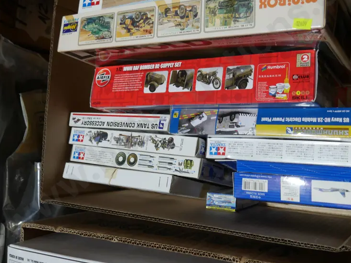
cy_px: 86
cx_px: 203
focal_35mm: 39
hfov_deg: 47.7
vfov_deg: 36.5
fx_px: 396
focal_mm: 14
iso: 200
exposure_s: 1/125
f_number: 3.5
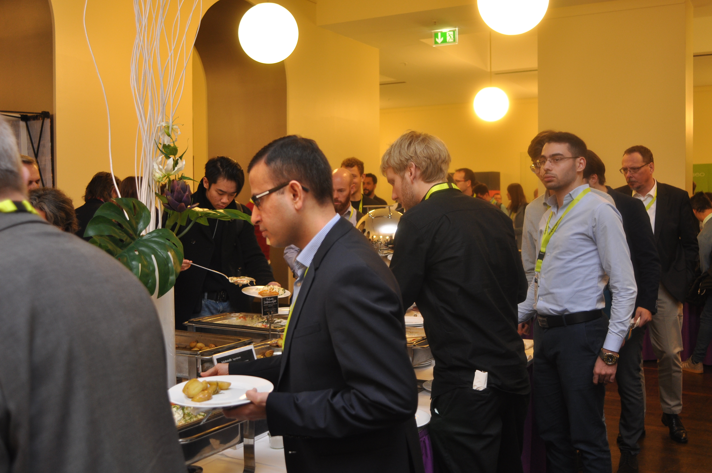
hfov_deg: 53.2
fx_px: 711
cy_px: 236
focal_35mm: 36
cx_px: 356
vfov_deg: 36.8
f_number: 3.2
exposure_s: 1/80
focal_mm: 24
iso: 400
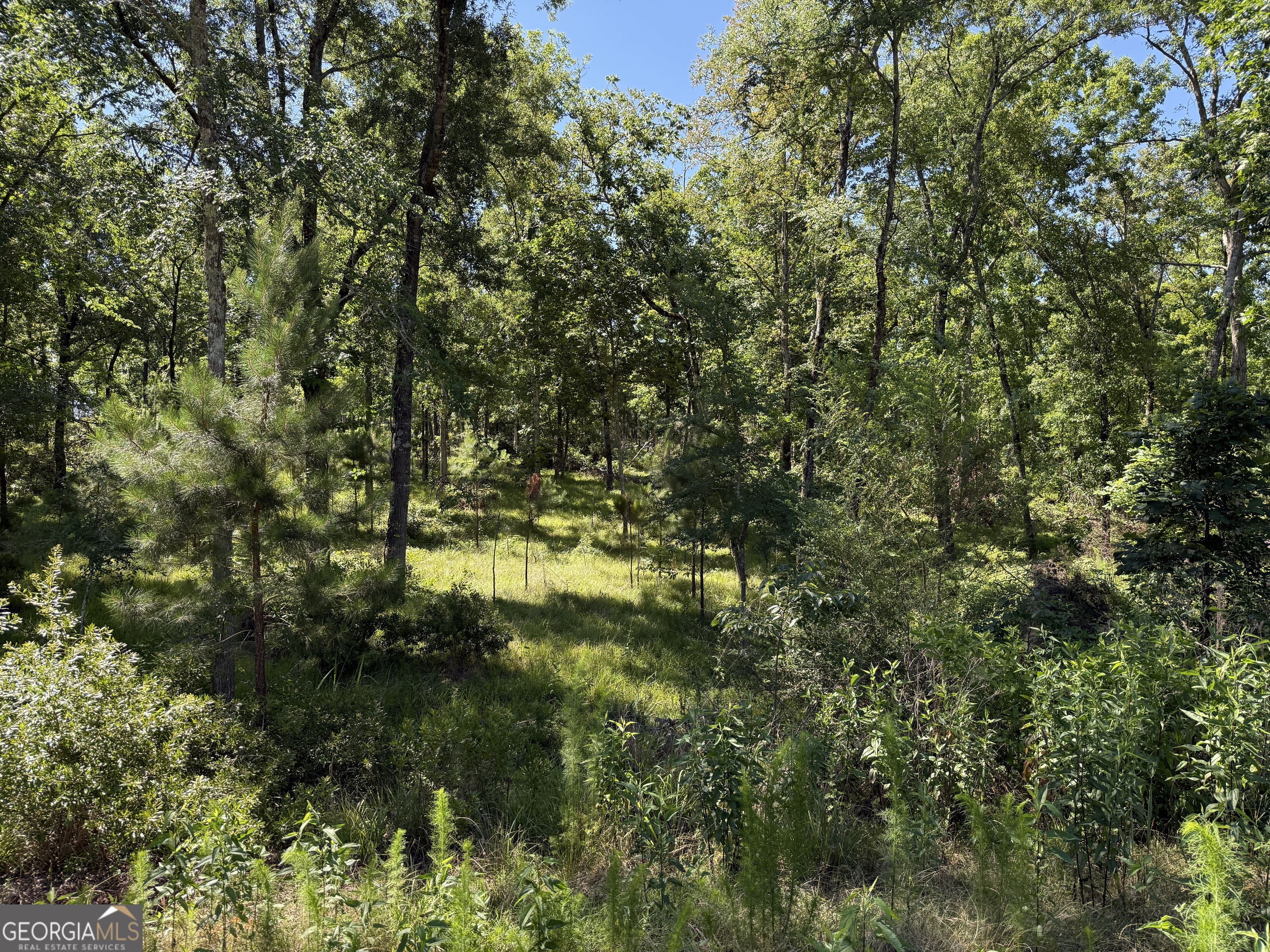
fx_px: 881
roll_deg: +0.3
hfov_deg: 71.6
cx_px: 635
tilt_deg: +0.7
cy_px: 476
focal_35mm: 24
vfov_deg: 56.8
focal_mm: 6.76
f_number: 1.78
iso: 100
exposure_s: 1/888
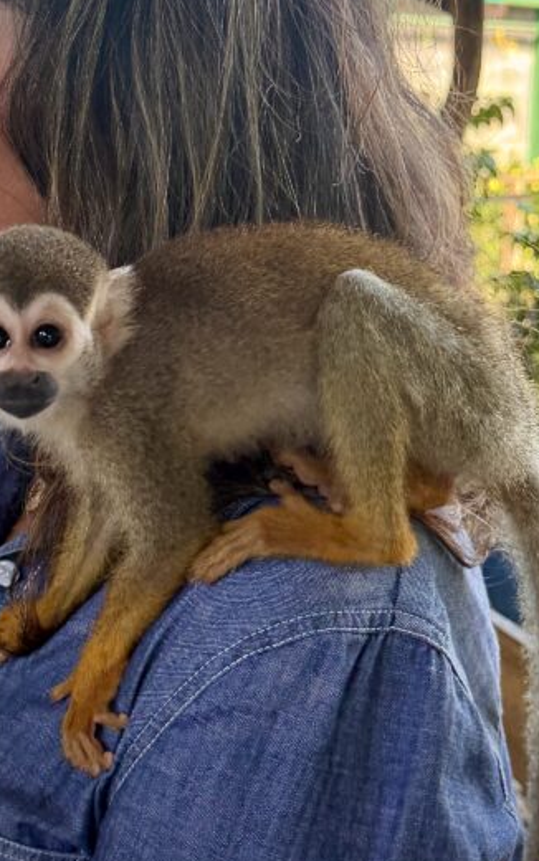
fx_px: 1174
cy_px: 64
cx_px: 251
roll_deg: +0.2
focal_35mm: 50
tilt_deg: -10.3
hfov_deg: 25.8
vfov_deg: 37.3
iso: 64
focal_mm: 6.76
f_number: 1.78
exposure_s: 1/124
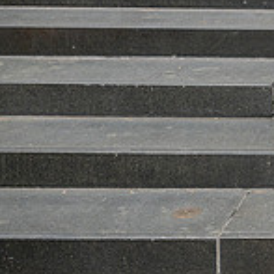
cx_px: 524
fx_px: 869
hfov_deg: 15.0
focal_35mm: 97
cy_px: -81
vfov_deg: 16.9
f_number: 5.6
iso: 200
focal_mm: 29
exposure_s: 1/200
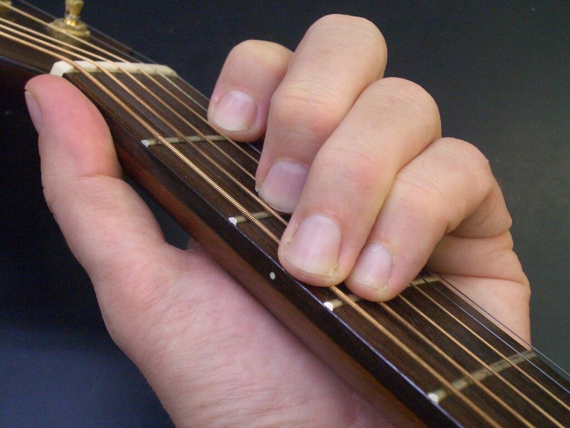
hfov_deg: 31.2
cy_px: 214
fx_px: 1021
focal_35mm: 62
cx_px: 285
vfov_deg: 23.7
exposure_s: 1/80
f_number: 3.5
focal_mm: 10.2
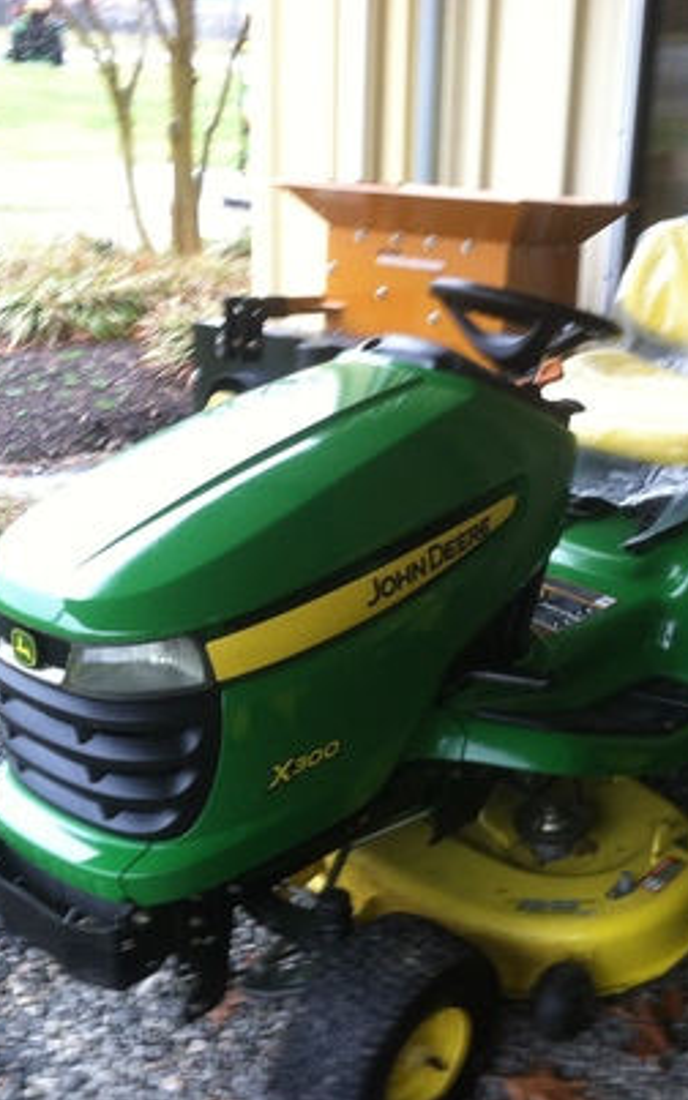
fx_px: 1499
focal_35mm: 50
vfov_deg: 40.3
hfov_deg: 25.6
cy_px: 551
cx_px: 508
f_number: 2.8
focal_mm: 3.85
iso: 100
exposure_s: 1/30
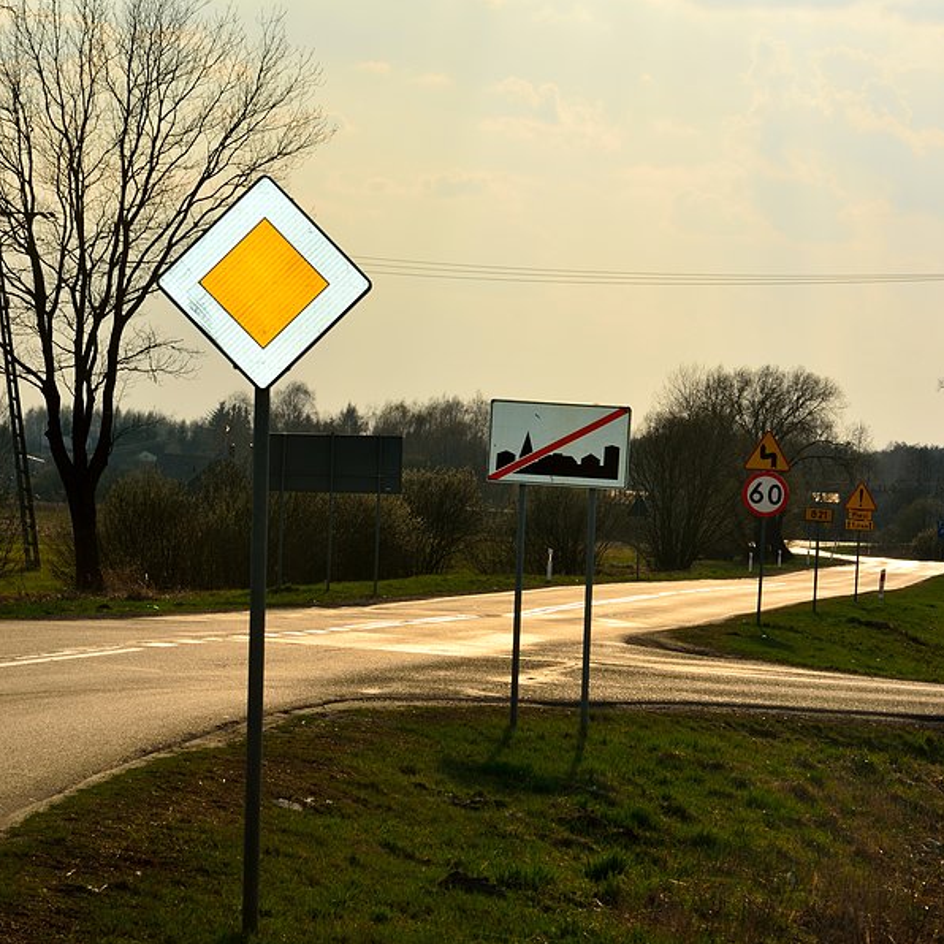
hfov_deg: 11.3
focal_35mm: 154
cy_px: 472
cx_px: 383
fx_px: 4751
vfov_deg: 11.3
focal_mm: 80
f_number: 13
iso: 100
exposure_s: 1/200
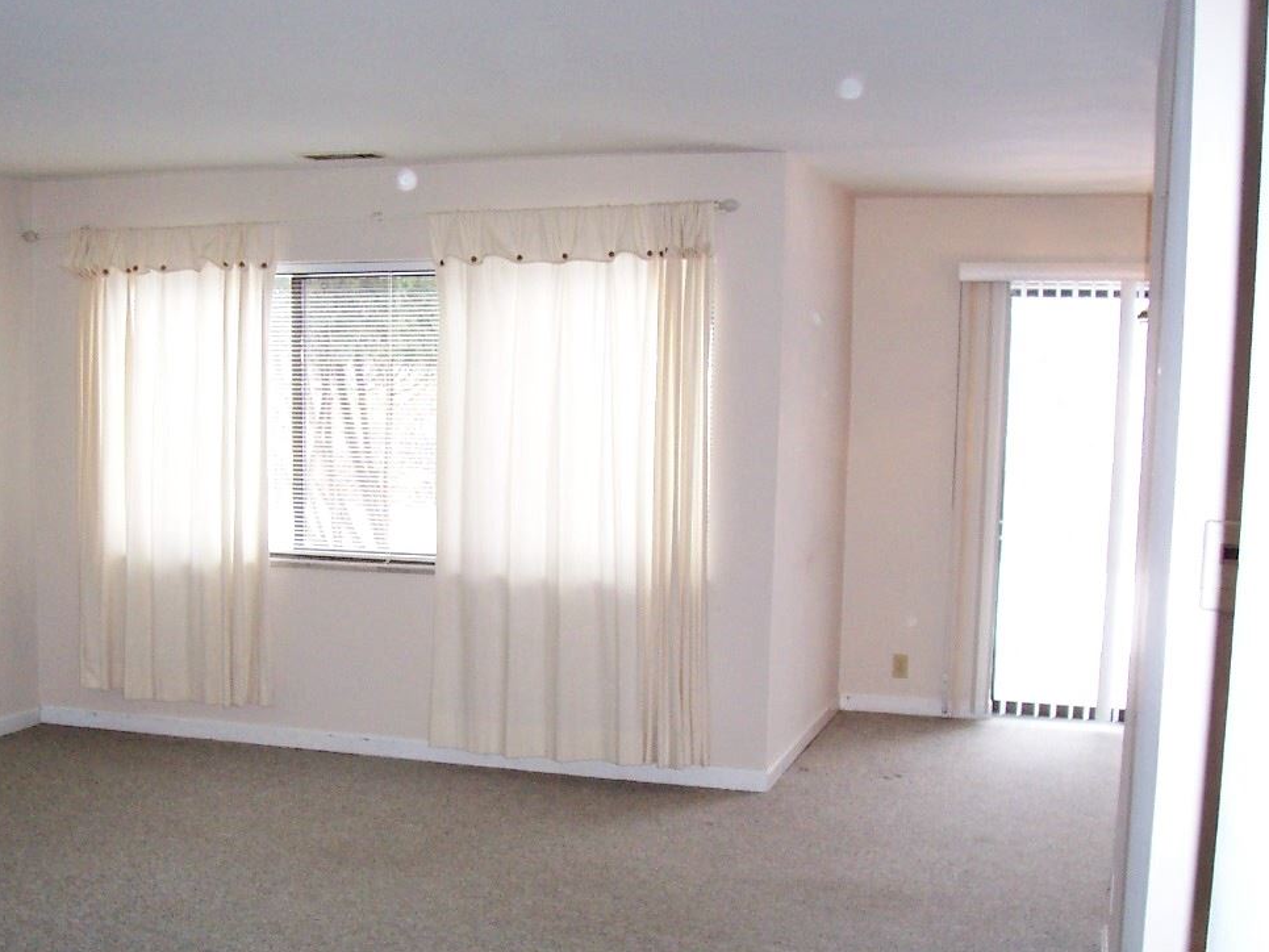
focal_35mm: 46
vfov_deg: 31.4
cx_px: 510
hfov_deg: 41.1
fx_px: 1687
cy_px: 565
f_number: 2.8
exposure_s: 1/60
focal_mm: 5.6
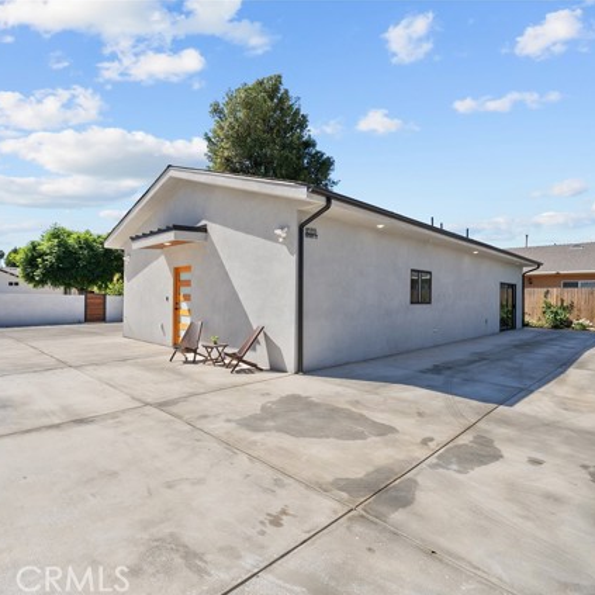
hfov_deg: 80.7
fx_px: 350
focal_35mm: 18
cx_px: 298
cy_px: 299
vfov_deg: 80.7
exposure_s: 1/160
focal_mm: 14
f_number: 10
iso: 125
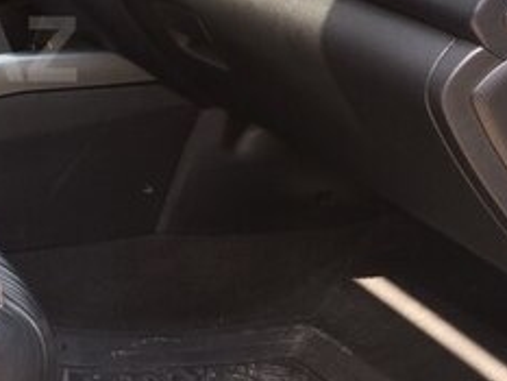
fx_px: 1202
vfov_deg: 17.8
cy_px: 49
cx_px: -146
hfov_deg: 21.6
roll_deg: -2.5
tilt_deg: -18.6
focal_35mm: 82
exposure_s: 1/100
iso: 50
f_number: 2.2
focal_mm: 4.15
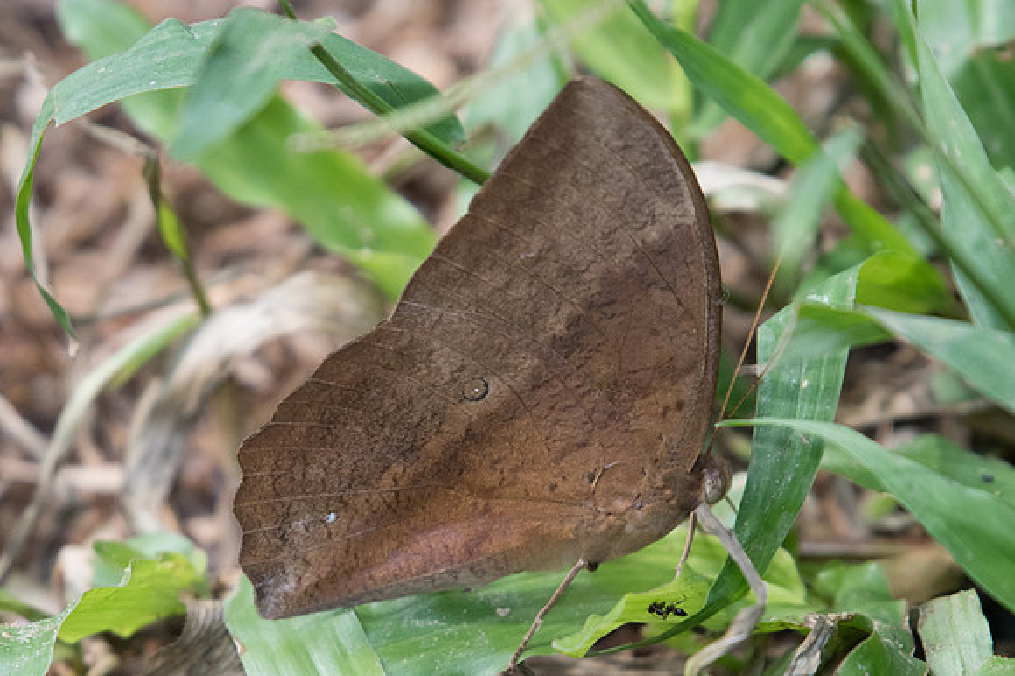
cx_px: 465
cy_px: 440
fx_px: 24667
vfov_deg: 1.6
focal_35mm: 875
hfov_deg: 2.4
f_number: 6.3
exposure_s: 1/400
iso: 1000
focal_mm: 400
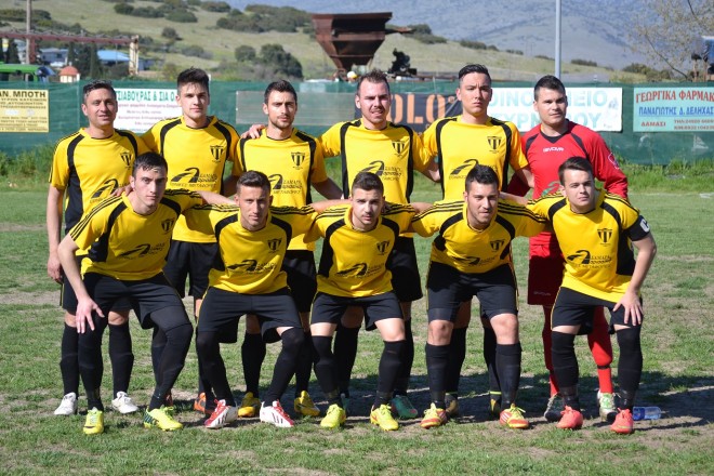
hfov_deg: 18.2
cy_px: 238
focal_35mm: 112
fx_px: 2231
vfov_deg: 12.2
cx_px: 357
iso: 400
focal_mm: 75
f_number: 5.6
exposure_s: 1/1600
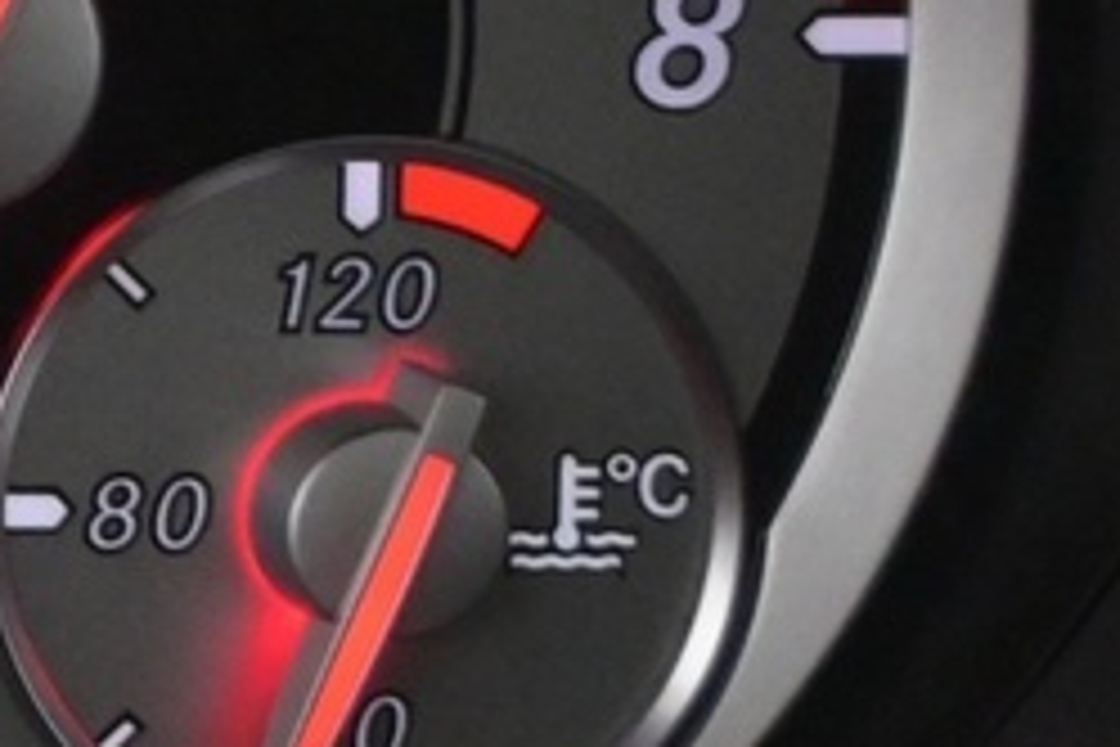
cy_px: -220
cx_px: -2191
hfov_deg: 7.5
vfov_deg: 5.6
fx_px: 7599
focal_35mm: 244
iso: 2800
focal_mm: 25
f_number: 4.2
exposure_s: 1/40
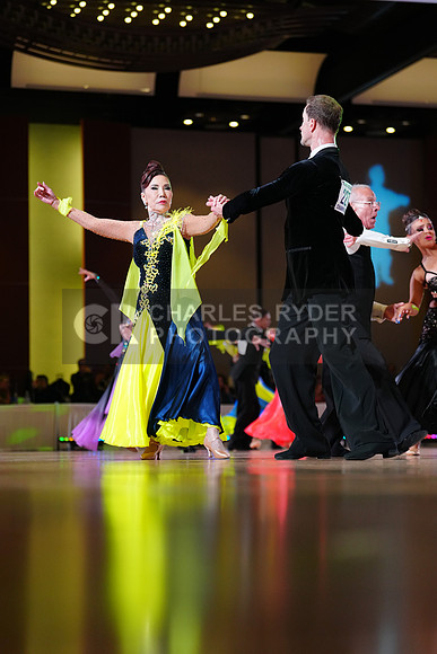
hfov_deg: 15.0
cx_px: 218
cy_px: 327
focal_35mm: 91
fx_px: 1656
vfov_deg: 22.4
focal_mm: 91
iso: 2000
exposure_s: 1/400
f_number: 2.8
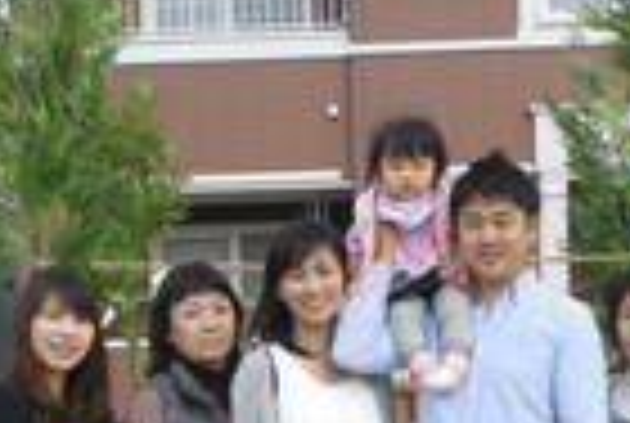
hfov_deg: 24.4
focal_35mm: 83
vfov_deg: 16.2
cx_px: 302
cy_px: 436
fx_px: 1456
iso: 80
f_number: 4.2
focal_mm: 5
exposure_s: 1/250
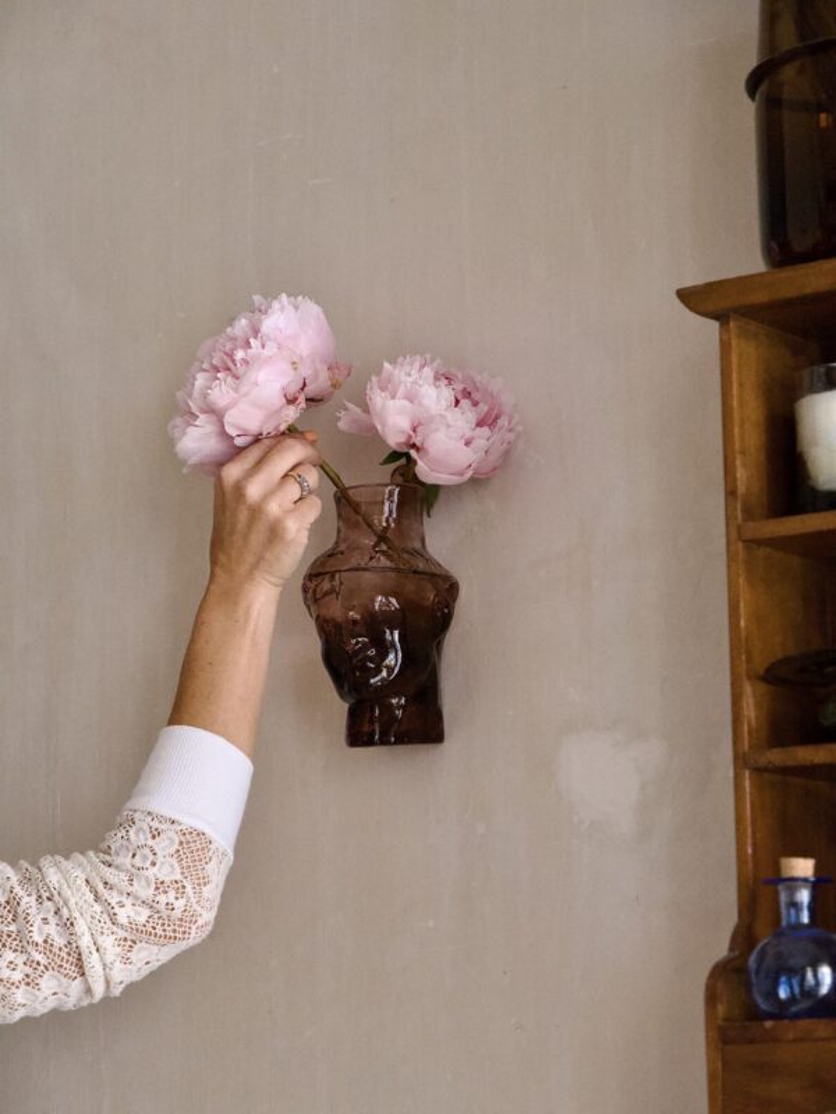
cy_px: 557
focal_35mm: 104
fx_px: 3349
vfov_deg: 18.9
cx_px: 418
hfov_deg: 14.2
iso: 3200
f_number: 4
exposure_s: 1/125
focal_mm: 52
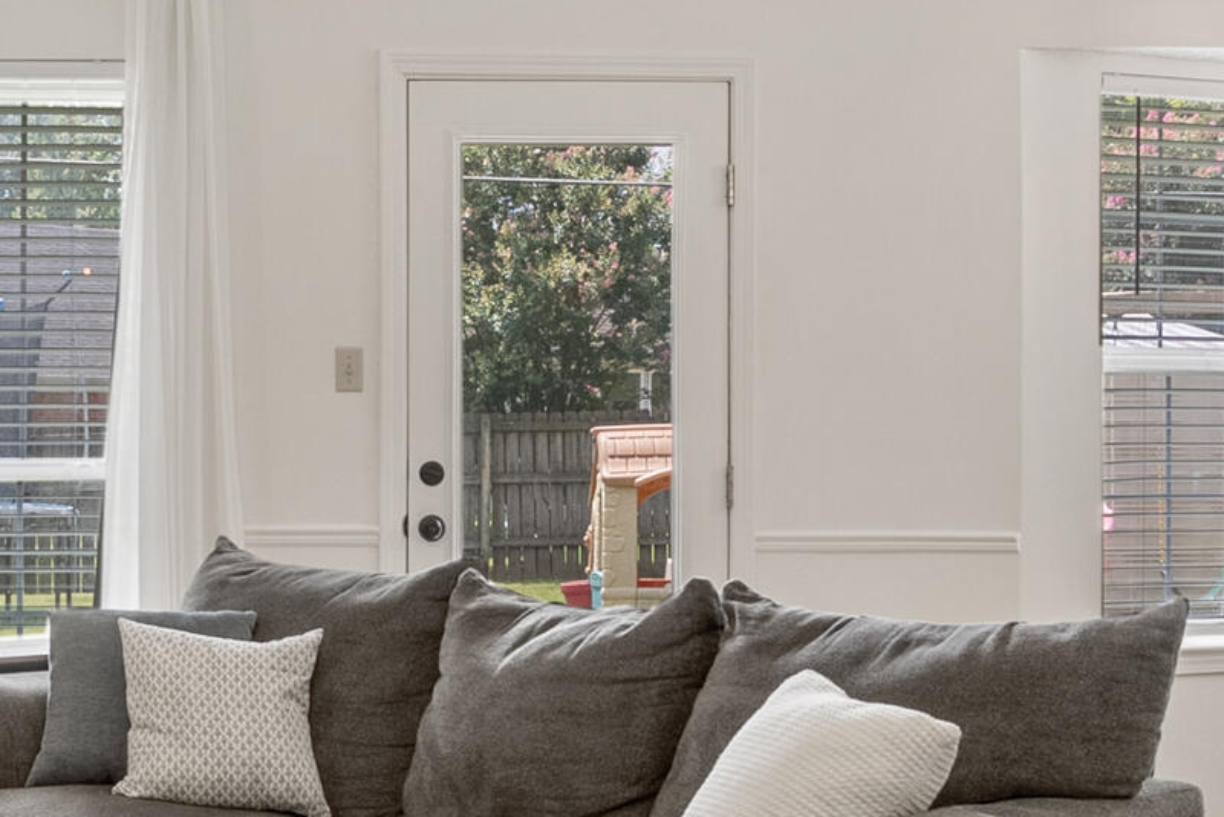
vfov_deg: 23.4
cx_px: 505
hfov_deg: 34.4
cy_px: 487
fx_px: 1973
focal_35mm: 58
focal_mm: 16
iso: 800
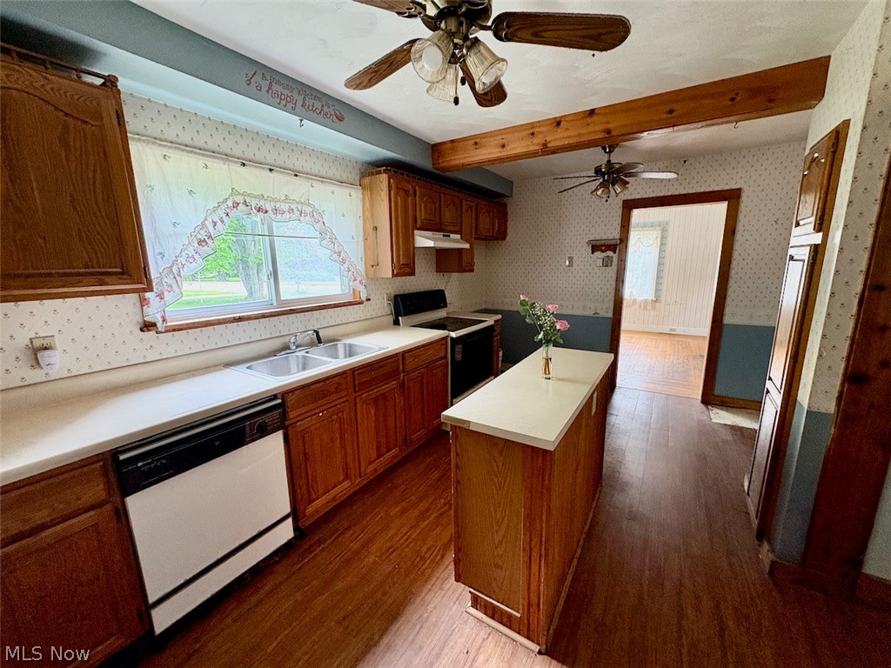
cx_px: 446
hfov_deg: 102.1
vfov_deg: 85.7
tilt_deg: -11.3
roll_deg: +1.4
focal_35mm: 14
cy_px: 334
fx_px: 360
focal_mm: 2.22
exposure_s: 1/60
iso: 400
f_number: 2.2
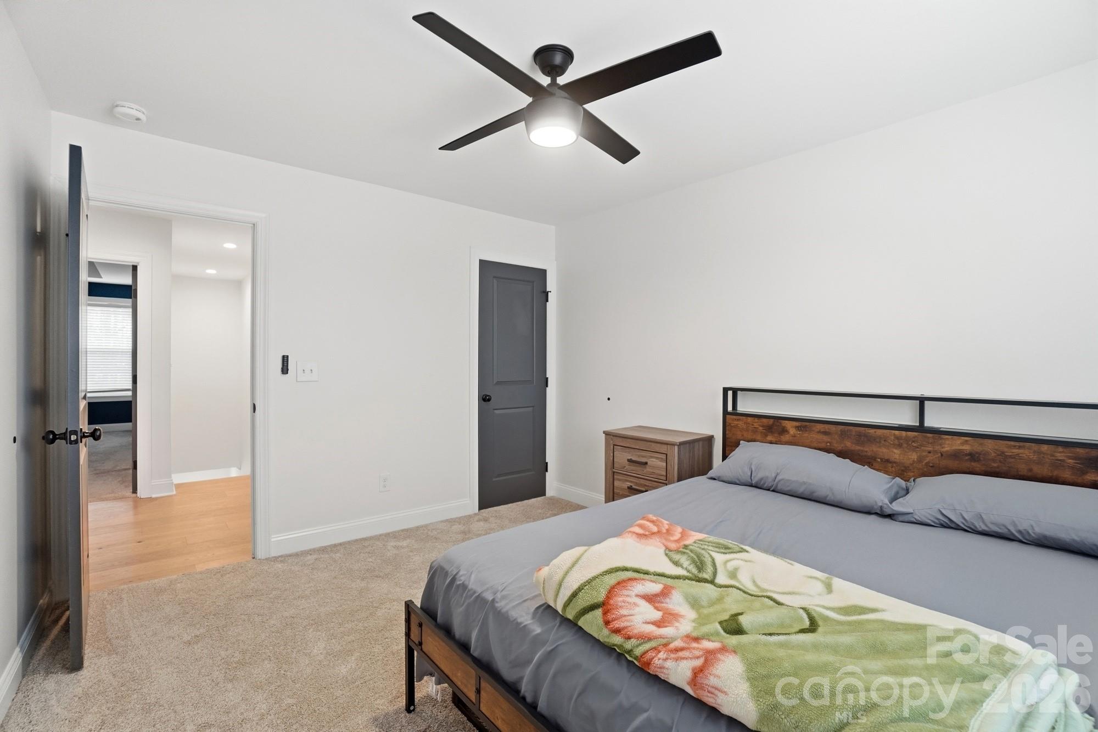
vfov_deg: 77.3
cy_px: 366
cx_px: 549
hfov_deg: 100.4
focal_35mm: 15
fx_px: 458
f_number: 4
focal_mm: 10
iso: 100
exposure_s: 1/100
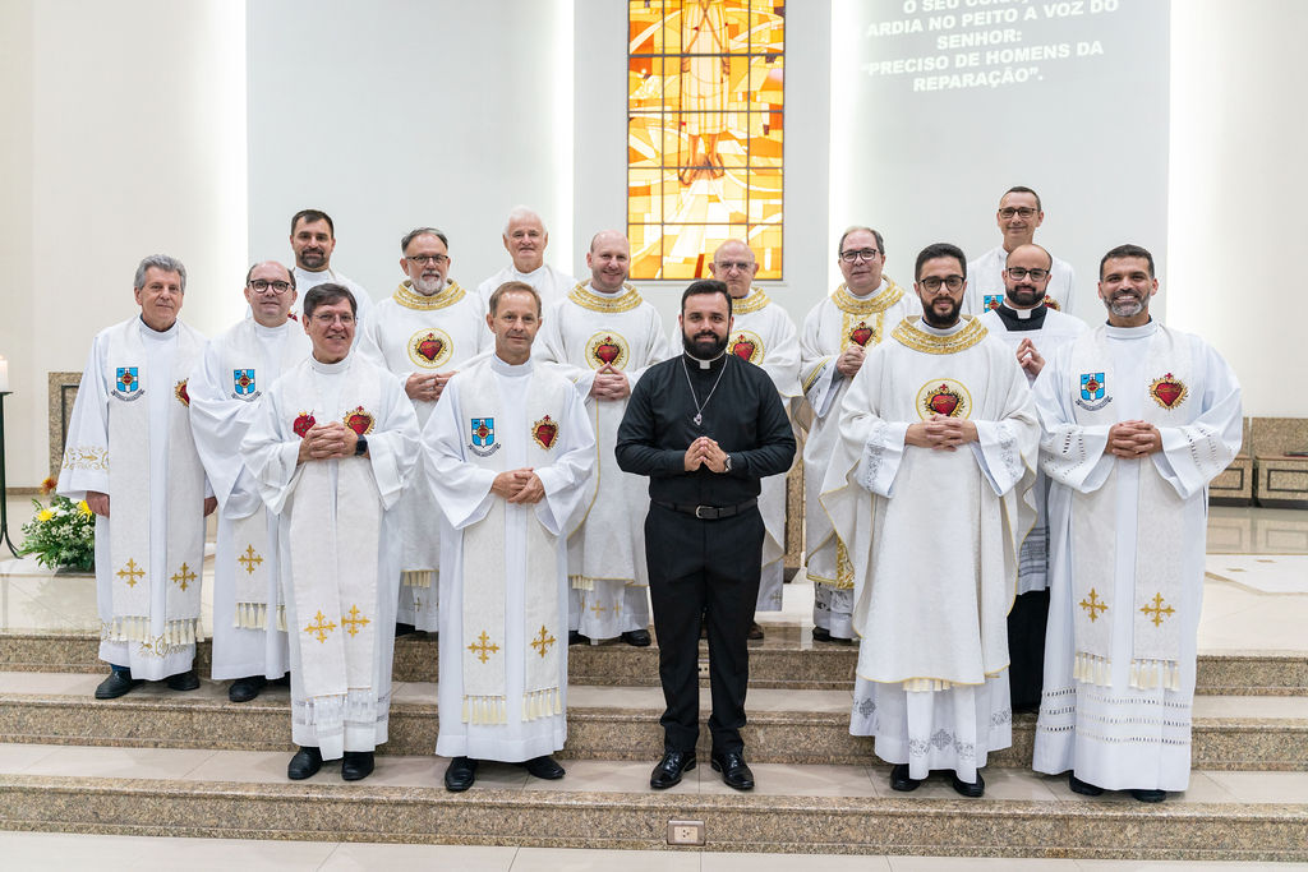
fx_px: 1079
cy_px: 436
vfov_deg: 44.0
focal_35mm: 30
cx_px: 654
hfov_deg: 62.4
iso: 1600
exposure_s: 1/125
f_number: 2.8
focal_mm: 29.7
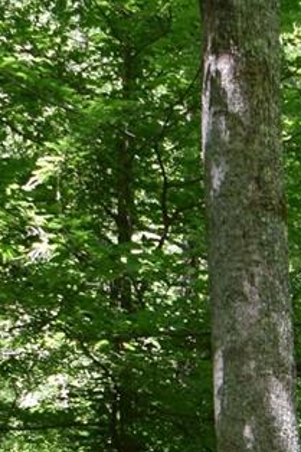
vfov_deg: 14.4
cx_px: 565
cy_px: 690
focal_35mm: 132
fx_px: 1657
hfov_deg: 9.8
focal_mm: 18
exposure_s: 1/125
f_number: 5.6
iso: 400
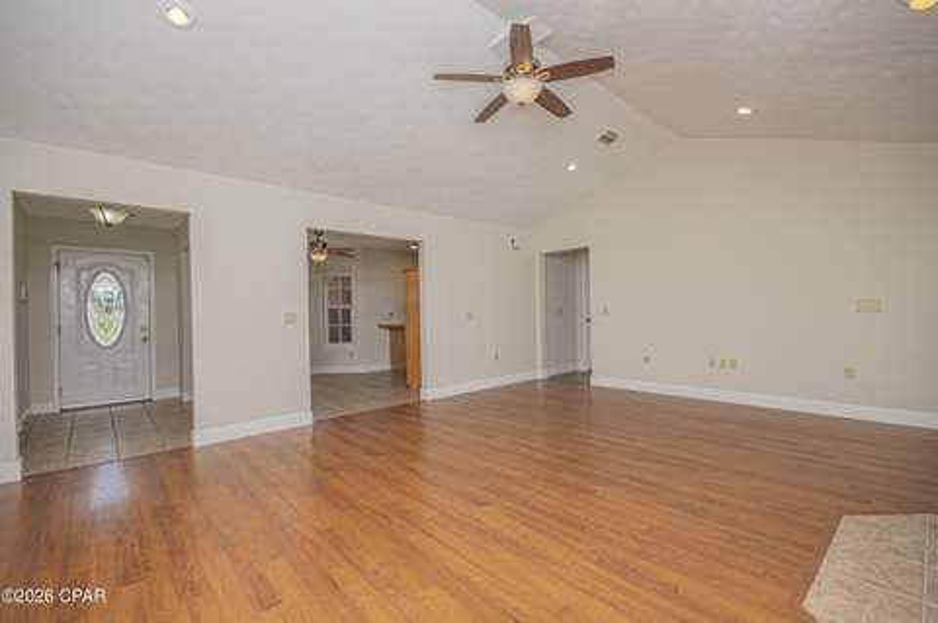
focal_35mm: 15
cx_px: 469
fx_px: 390
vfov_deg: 77.2
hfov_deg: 100.4
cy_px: 312
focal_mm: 10
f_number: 8
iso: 400
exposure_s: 1/160
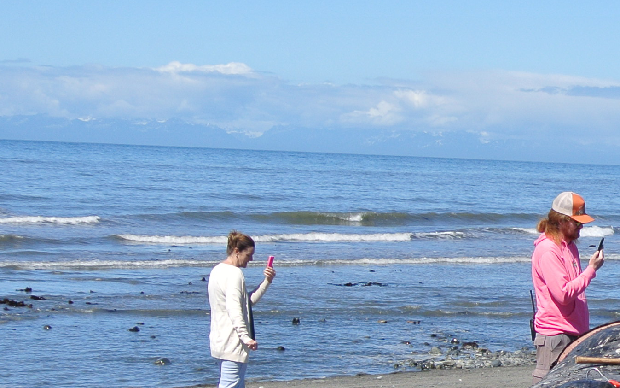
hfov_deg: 15.2
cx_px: 777
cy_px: 453
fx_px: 2230
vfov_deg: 9.8
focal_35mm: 132
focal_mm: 16.9
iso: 100
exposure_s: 1/800
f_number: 5
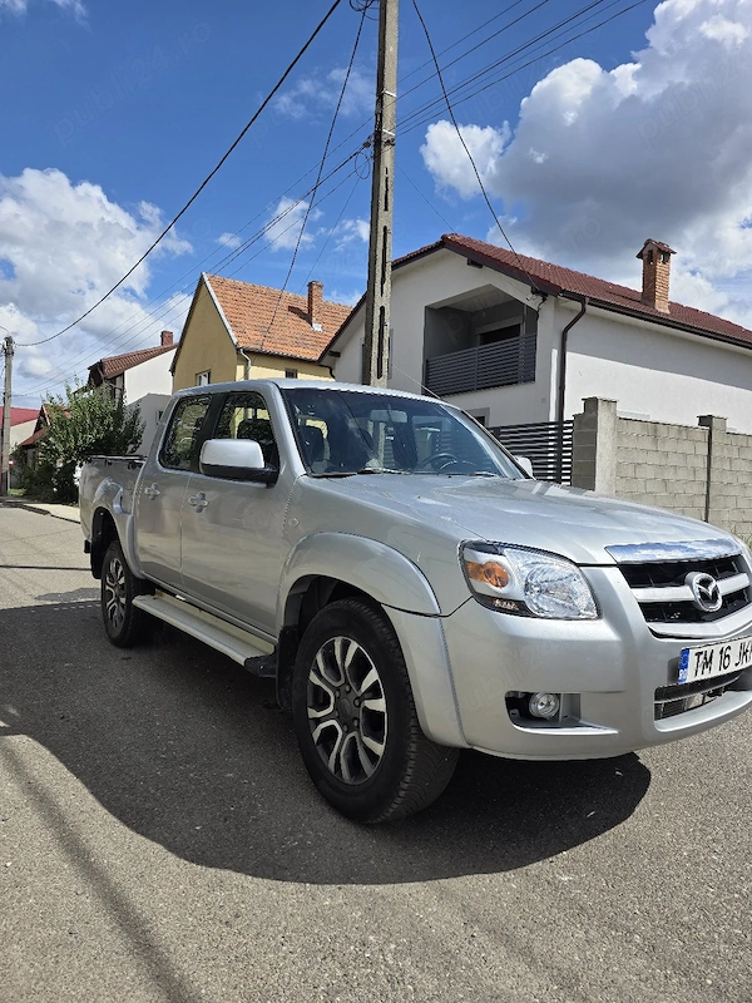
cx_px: 376
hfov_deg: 58.9
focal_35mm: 23
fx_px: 666
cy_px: 502
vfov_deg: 73.9
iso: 80
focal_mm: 6.3
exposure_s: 1/10000
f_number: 1.7
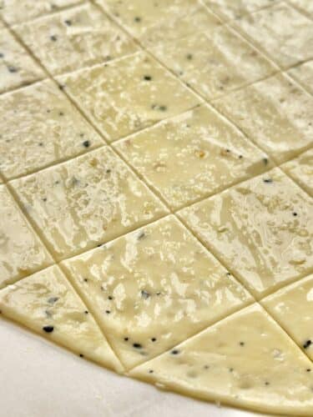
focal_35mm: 48
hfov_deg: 30.3
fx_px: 579
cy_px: 208
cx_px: 156
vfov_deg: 39.7
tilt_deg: -48.7
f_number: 1.78
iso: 80
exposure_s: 1/971
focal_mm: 6.86
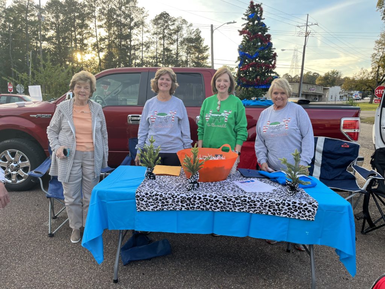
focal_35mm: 26
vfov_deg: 53.1
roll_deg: -1.1
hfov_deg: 67.3
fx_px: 289
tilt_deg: -8.1
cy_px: 144
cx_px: 192
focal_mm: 5.1
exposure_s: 1/337
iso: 50
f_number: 1.6
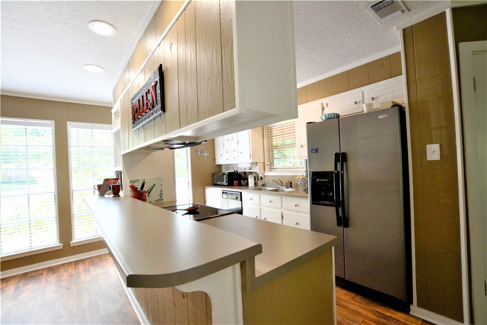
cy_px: 162
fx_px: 203
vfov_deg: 77.3
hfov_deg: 100.4
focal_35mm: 15
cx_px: 244
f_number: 5.6
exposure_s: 1/125
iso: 400
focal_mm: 10
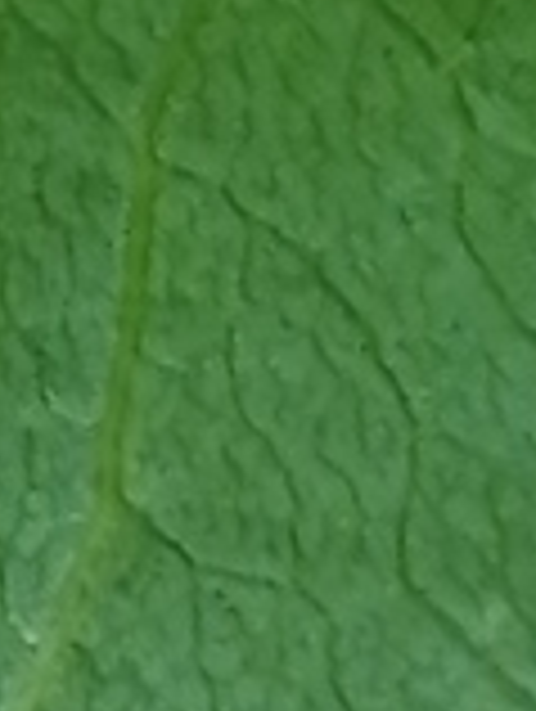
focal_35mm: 420
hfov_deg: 3.5
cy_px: -306
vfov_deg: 4.7
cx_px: -369
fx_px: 8648
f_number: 1.8
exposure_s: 1/180
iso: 100
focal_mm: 3.46
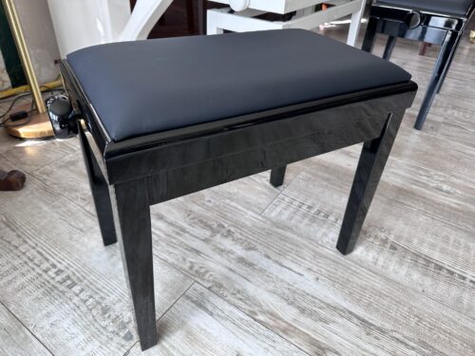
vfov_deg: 56.8
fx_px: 329
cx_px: 238
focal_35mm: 24
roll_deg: -5.0
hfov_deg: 71.6
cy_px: 178
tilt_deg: -35.5
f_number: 1.78
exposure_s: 1/146
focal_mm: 6.86
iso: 64
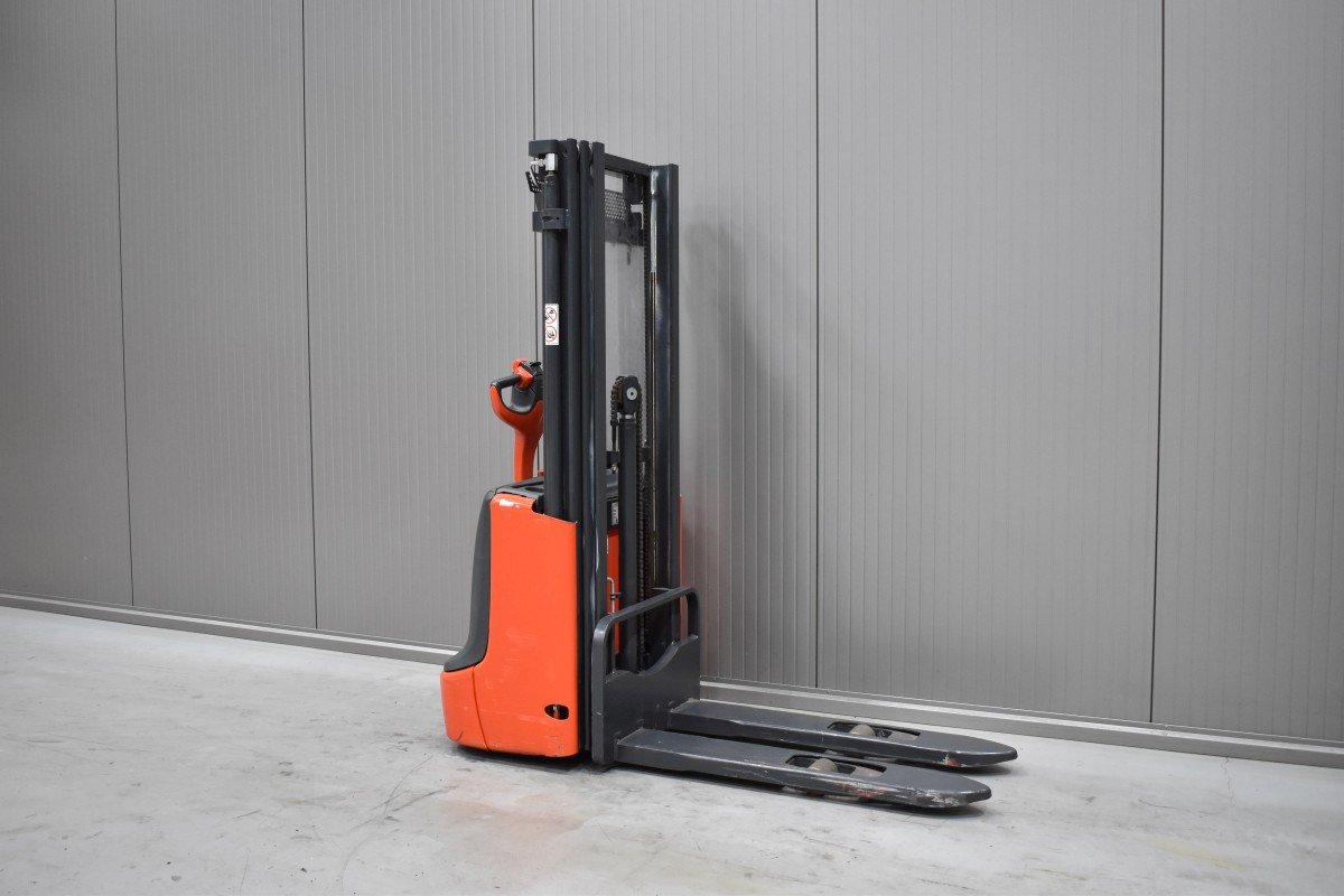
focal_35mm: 33
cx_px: 672
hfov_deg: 57.2
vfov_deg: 40.0
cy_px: 448
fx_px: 1232
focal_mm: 22
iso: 1250
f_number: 4.5
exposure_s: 1/50
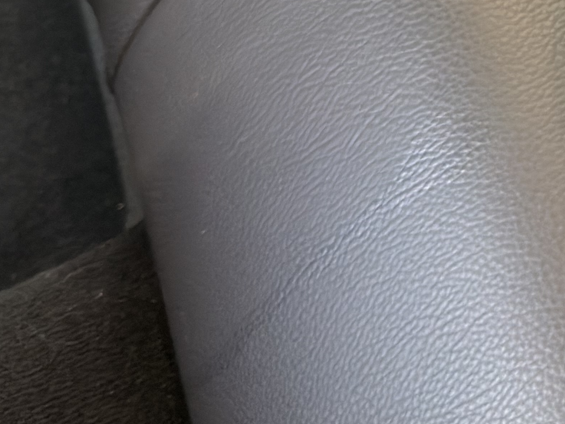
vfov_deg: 10.7
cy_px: -509
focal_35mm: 123
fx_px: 2008
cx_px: 1210
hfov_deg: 13.3
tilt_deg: -52.2
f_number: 1.78
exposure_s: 1/60
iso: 200
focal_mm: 6.76
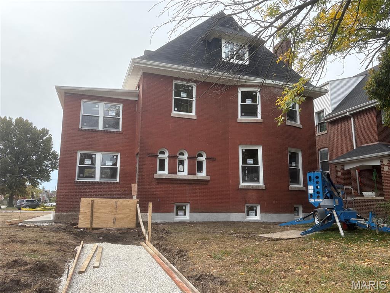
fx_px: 293
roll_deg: +0.0
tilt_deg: +11.1
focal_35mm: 26
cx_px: 195
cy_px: 146
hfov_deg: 67.3
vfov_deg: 53.1
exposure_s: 1/1848
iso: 64
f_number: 1.6
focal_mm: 5.96
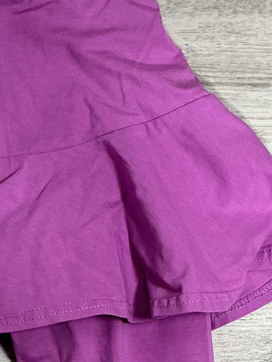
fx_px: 974
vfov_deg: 20.6
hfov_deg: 15.7
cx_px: 16
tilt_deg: -85.3
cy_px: 341
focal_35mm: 93
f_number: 1.8
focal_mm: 3
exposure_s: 1/60
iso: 64
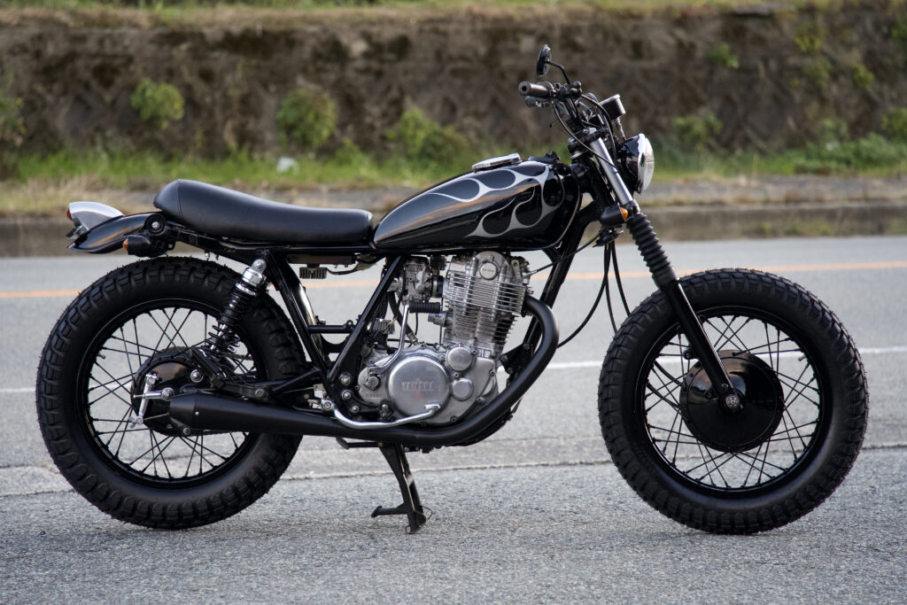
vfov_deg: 7.8
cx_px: 454
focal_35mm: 175
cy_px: 302
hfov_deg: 11.7
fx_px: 4409
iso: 2000
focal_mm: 175
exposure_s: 1/200
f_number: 5.6
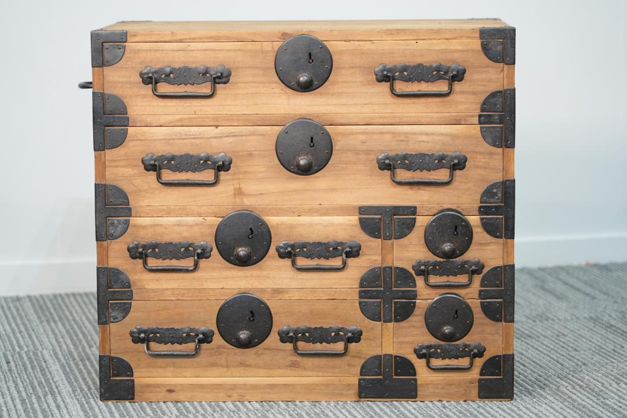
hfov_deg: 19.5
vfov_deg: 13.0
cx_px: 314
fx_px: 1829
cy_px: 209
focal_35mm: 105
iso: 2000
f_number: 4
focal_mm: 105
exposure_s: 1/125
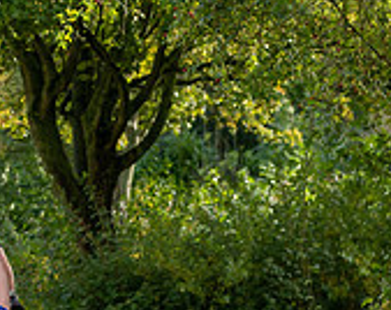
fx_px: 3160
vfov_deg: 5.6
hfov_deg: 7.0
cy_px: 279
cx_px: -96
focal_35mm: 274
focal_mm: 62
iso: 200
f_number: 3.2
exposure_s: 1/500
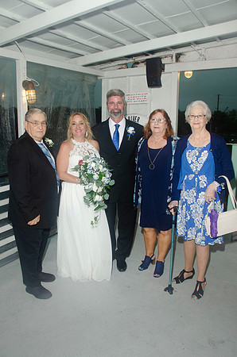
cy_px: 178
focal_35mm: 27
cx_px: 118
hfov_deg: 47.7
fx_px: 268
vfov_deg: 67.5
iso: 400
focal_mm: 18
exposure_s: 1/125
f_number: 5.6
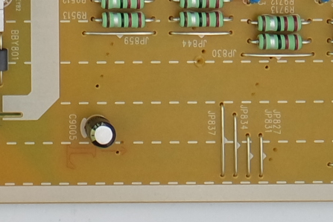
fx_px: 2155
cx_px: -211
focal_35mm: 233
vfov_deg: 5.5
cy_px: -475
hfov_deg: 8.6
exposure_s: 1/100
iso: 160
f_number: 5.6
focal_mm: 13
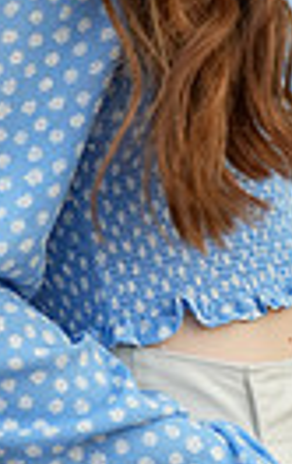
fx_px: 3740
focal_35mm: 295
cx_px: -7
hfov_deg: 4.5
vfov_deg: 7.0
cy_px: -137
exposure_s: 1/400
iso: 640
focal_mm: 85
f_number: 5
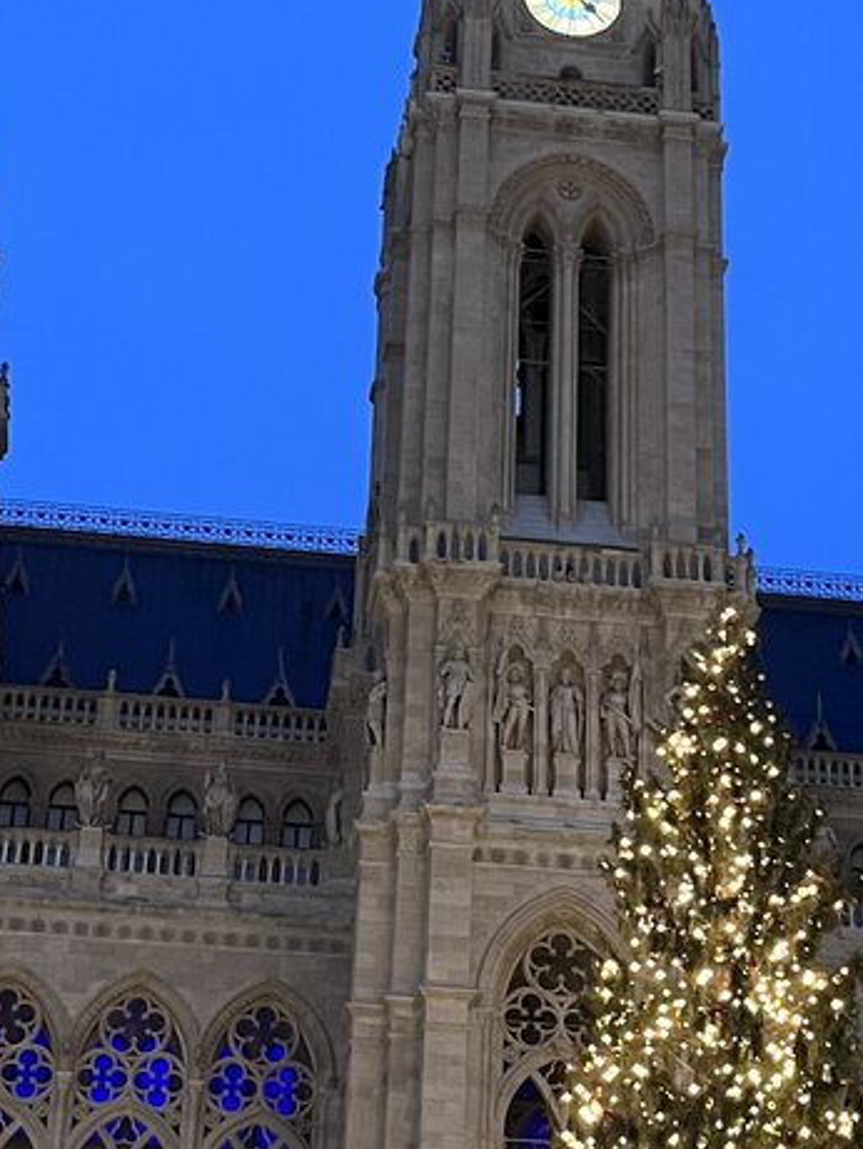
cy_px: 511
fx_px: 2625
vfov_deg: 24.7
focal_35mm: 79
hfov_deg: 18.7
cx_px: 486
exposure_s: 1/33
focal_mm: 5.1
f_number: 1.6
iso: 640
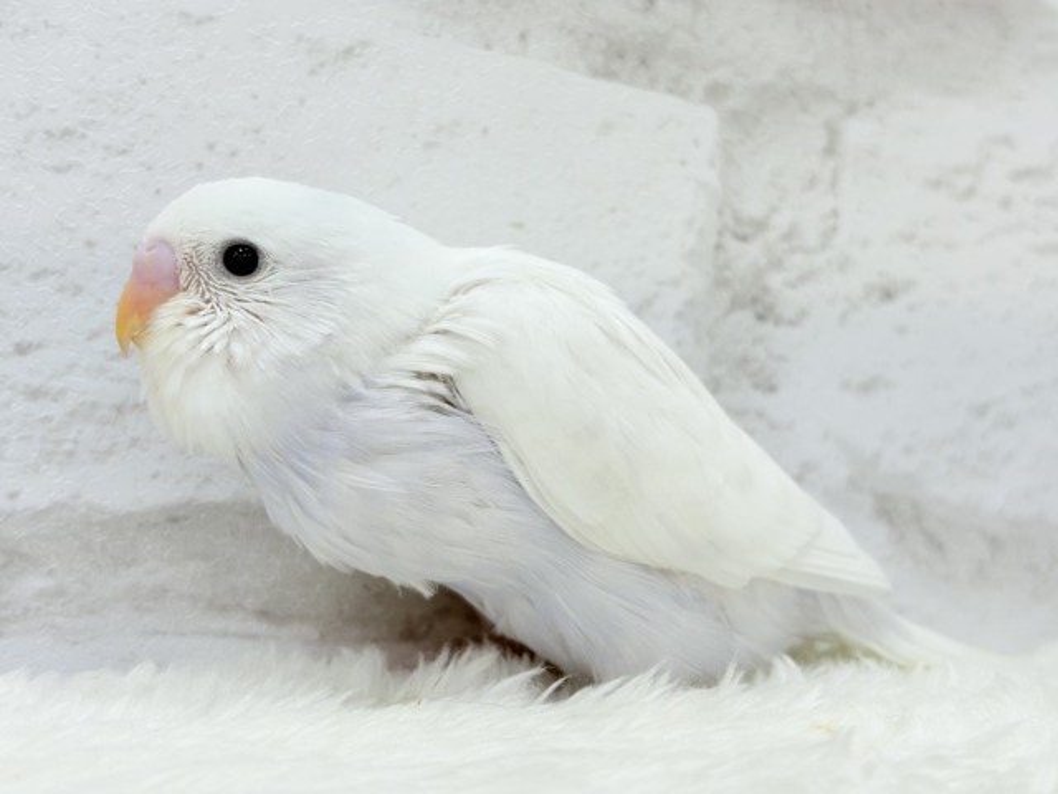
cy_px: 397
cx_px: 529
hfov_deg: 36.8
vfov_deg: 28.0
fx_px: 1589
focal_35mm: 52
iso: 50
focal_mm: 5.96
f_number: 1.6
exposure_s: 1/100
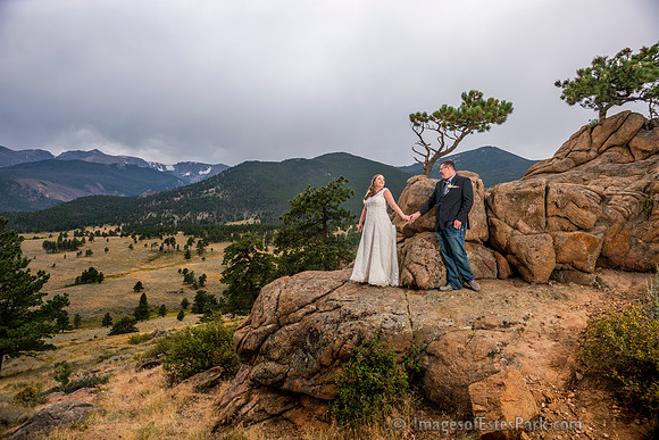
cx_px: 330
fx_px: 439
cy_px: 220
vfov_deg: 53.2
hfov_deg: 73.7
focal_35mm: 24
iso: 100
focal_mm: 24
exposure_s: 1/60
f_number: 6.3
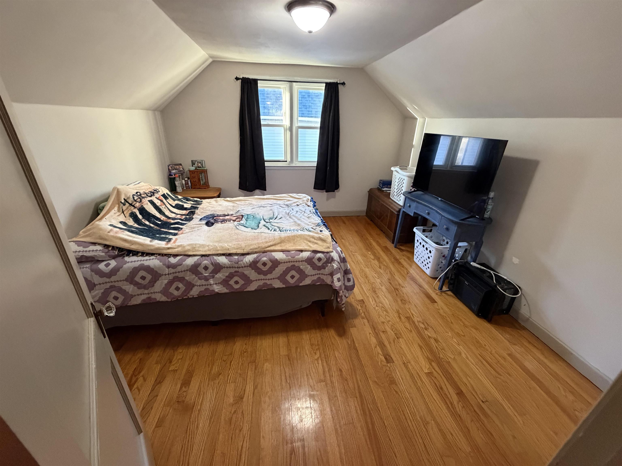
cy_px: 233
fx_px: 252
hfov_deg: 102.1
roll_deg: -1.2
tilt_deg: -24.0
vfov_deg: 85.7
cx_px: 311
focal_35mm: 14
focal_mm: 2.22
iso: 640
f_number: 2.2
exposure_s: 1/60
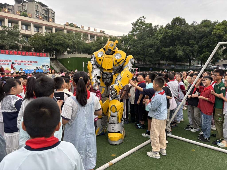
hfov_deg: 67.3
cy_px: 85
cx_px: 114
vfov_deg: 53.1
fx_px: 170
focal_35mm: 26
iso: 50
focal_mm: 5.96
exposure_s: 1/411
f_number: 1.6
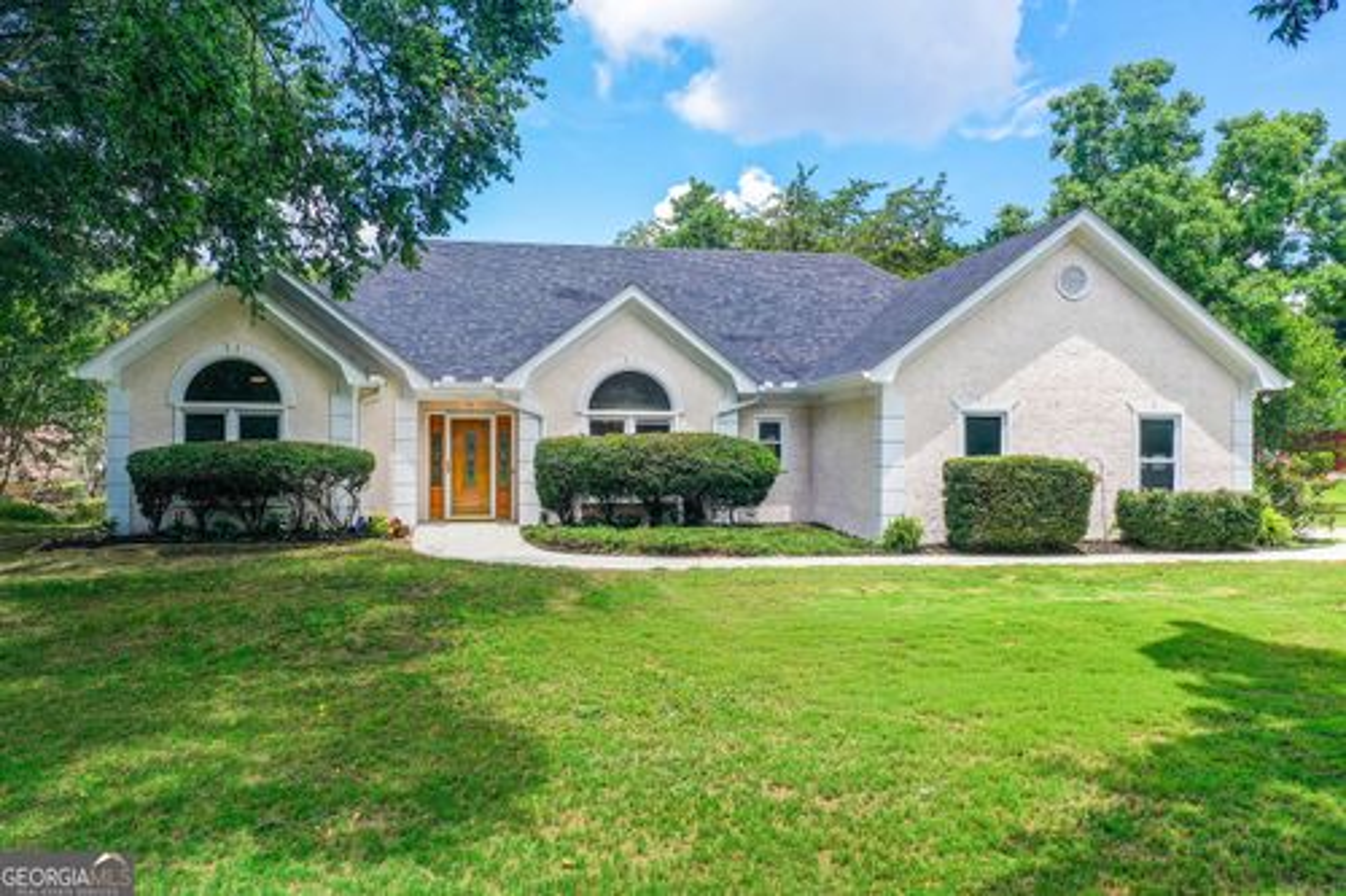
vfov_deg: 46.4
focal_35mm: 28
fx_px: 1046
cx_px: 673
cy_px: 448
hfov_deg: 65.5
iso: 100
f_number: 5
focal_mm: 10.3
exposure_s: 1/320
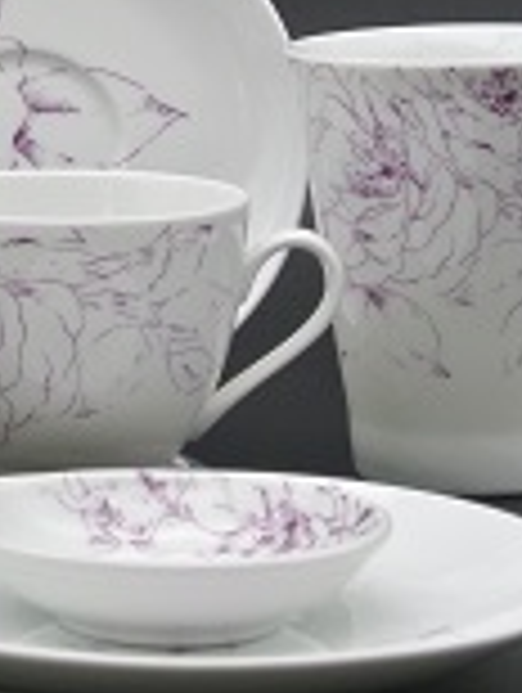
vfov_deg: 10.7
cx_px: -328
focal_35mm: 184
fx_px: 3689
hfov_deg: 7.9
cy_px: 40
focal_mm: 21.9
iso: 200
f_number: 5
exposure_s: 1/60
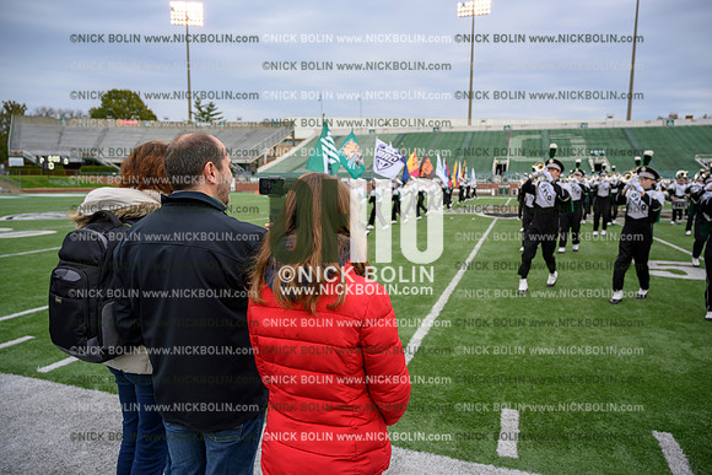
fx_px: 475
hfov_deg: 73.7
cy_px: 238
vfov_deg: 53.2
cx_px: 356
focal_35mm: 24
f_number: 4
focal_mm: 24
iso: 125
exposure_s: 1/500
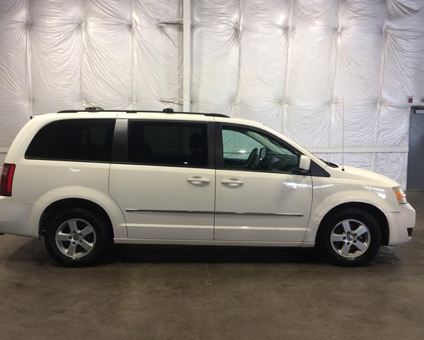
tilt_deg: -6.0
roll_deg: +0.6
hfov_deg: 57.1
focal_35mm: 31
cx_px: 197
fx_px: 389
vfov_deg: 47.2
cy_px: 168
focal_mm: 4.15
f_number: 2.2
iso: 50
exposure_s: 1/30
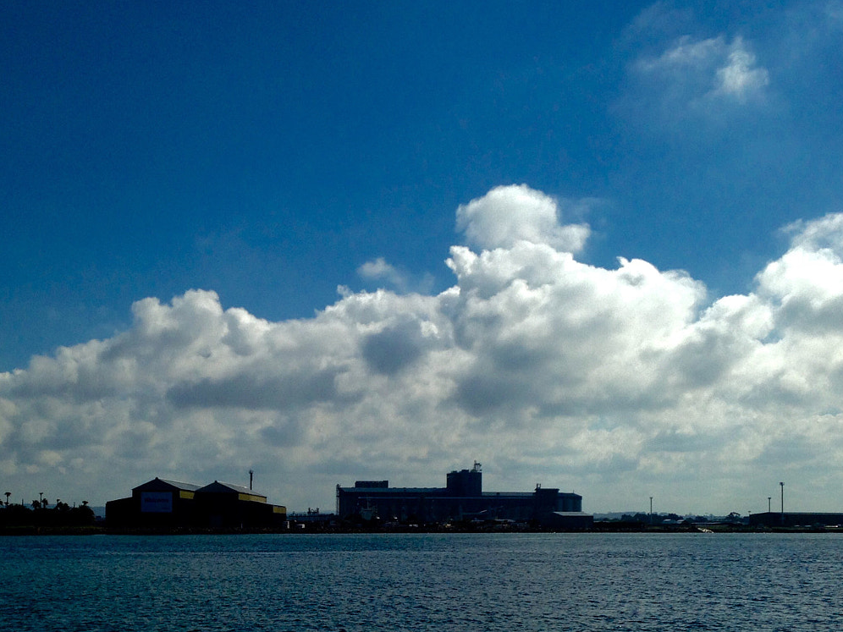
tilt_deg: +3.1
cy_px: 466
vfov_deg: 27.2
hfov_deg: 36.0
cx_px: 324
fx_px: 1291
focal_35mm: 53
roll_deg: +0.2
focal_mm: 4.12
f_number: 2.4
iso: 50
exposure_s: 1/4926
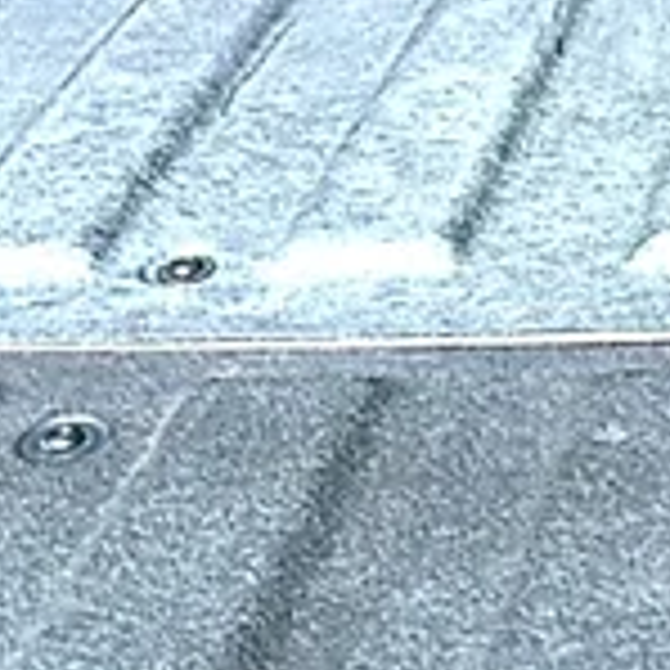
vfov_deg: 15.6
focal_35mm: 104
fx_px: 2277
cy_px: -277
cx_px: 1142
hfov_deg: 14.9
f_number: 1.78
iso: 80
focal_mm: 6.86
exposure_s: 1/1567
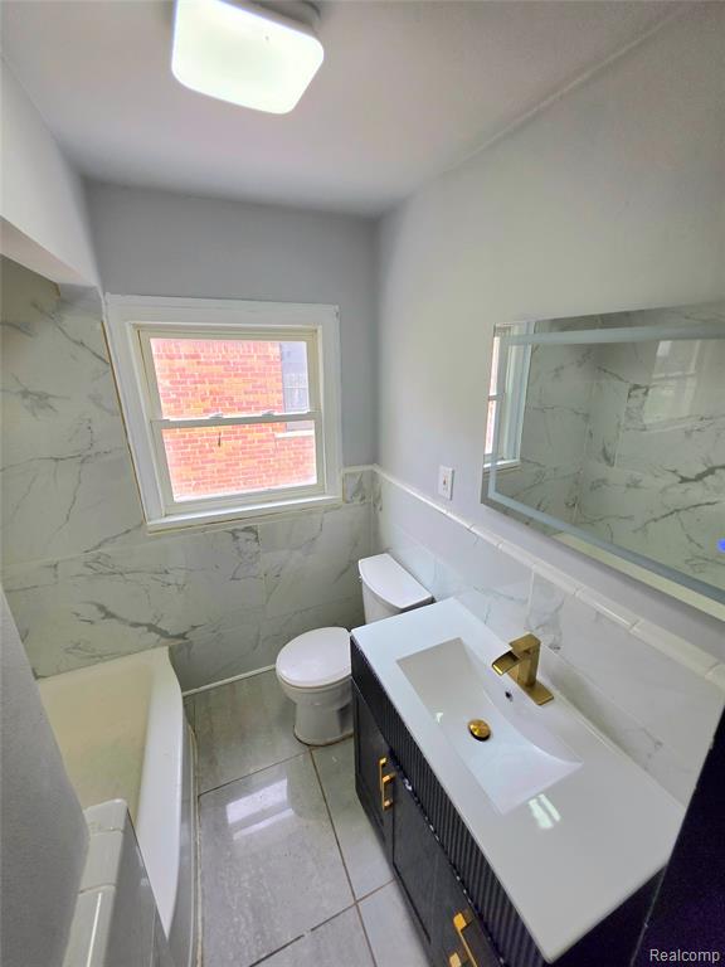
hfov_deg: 89.9
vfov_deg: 106.2
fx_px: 363
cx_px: 362
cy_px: 484
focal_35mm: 13
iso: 50
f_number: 1.9
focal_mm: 2.2
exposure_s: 1/120
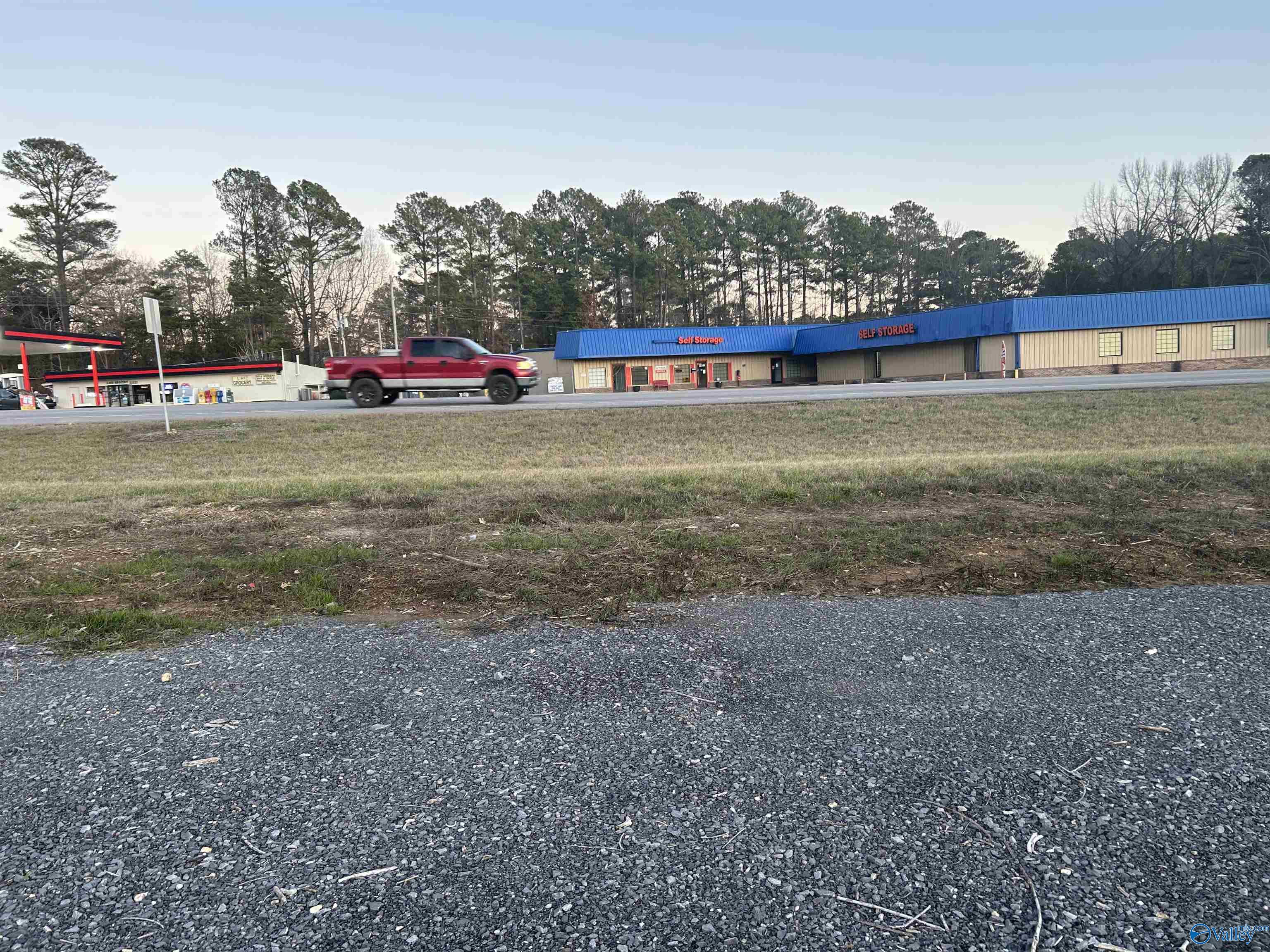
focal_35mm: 26
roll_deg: +3.7
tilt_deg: -6.7
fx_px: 954
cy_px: 476
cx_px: 635
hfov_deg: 67.3
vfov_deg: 53.1
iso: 64
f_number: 1.5
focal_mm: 5.7
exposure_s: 1/121
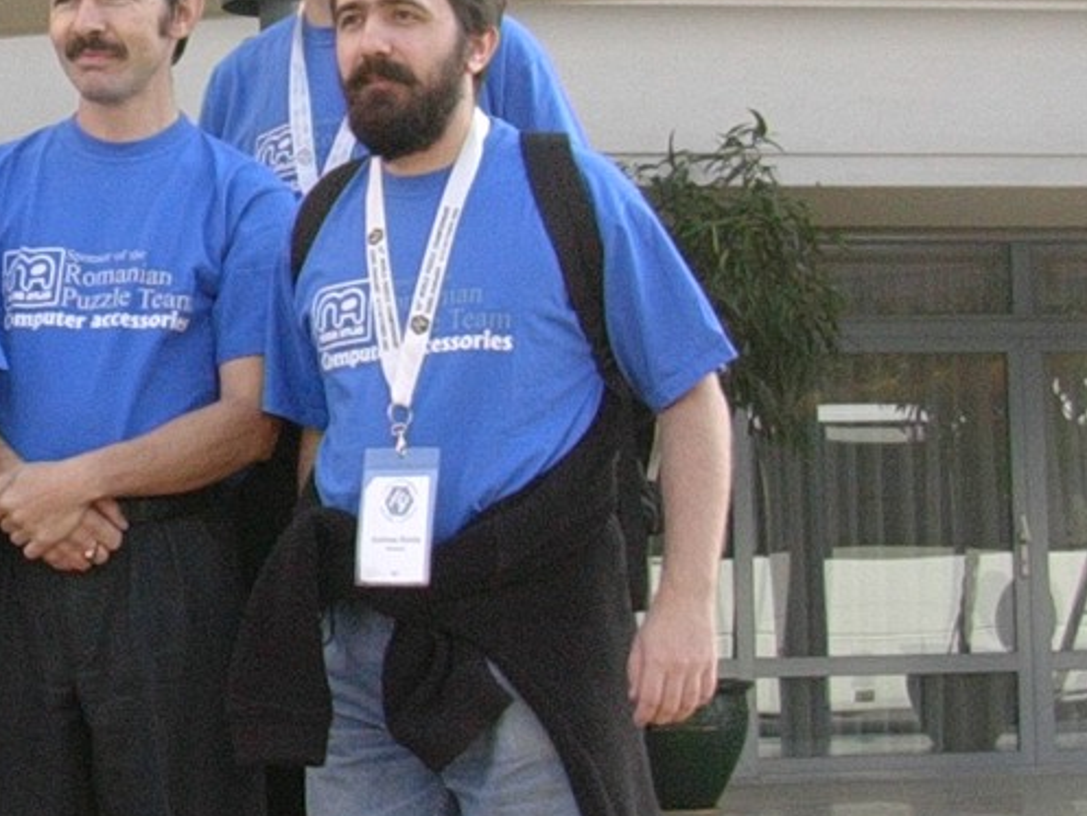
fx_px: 3738
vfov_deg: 12.4
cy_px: 92
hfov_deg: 15.7
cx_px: -339
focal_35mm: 119
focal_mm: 5.6
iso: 70
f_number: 2.7
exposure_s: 1/192
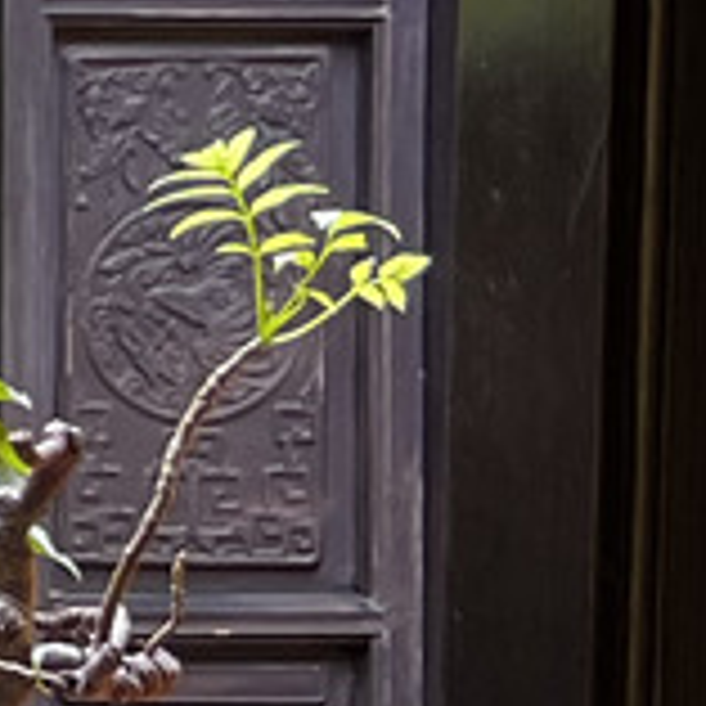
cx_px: -2271
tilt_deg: -3.0
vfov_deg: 7.4
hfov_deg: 6.1
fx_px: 5399
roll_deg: +0.2
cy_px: -364
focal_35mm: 234
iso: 64
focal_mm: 5.7
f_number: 1.5
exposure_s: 1/121
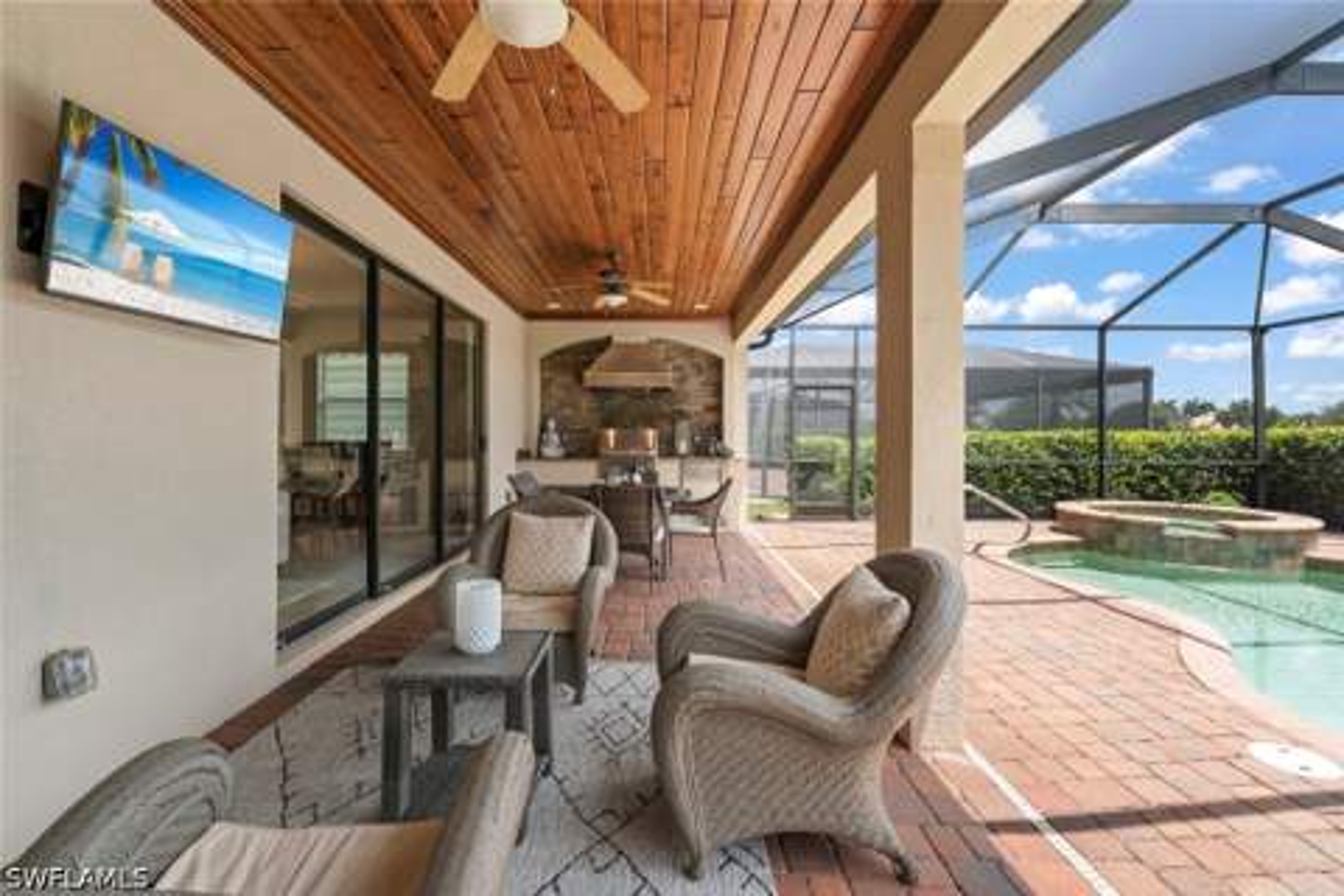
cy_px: 448
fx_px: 597
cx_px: 672
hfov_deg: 96.7
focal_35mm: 16
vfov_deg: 73.7
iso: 400
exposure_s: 1/15
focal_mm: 16
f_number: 11
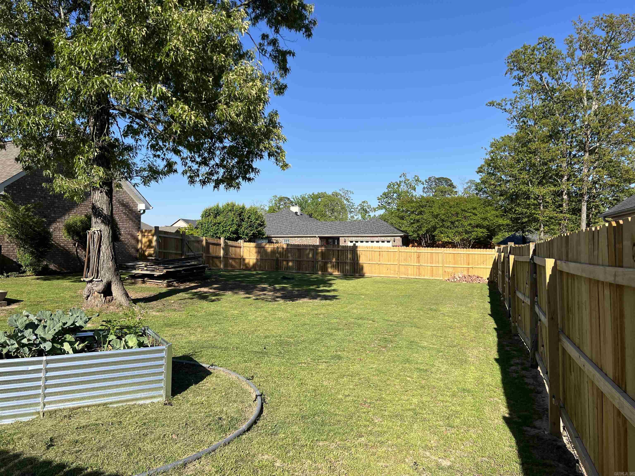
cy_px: 238
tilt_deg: +0.3
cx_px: 318
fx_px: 477
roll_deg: +0.0
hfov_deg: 67.3
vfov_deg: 53.1
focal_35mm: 26
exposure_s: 1/3571
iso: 50
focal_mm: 5.7
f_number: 1.5
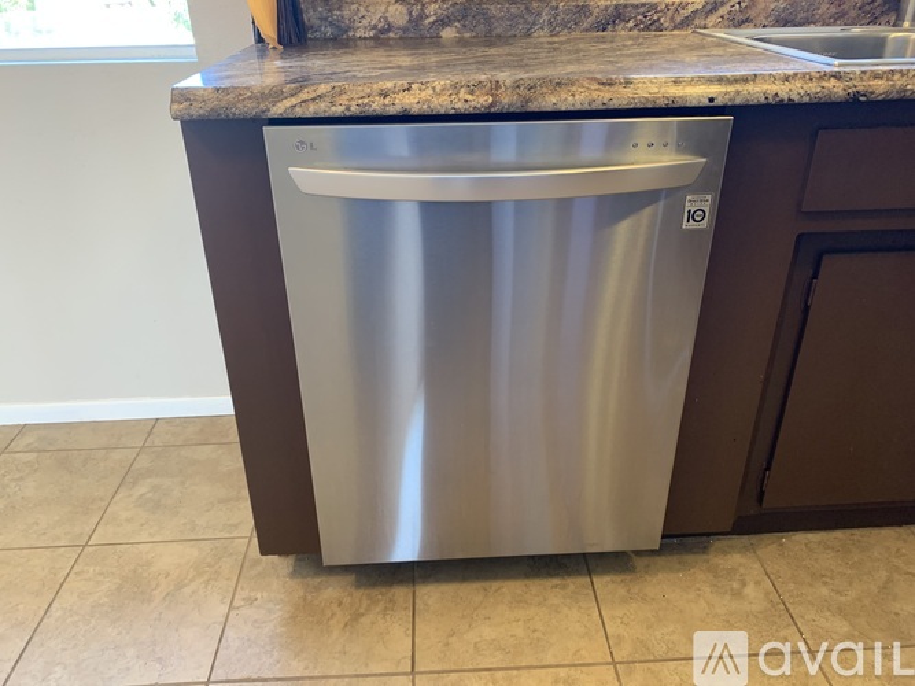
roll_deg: -0.2
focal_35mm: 26
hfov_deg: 67.3
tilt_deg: -28.1
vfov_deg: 53.0
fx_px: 687
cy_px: 343
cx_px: 458
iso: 125
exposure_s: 1/60
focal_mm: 4.25
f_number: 1.8
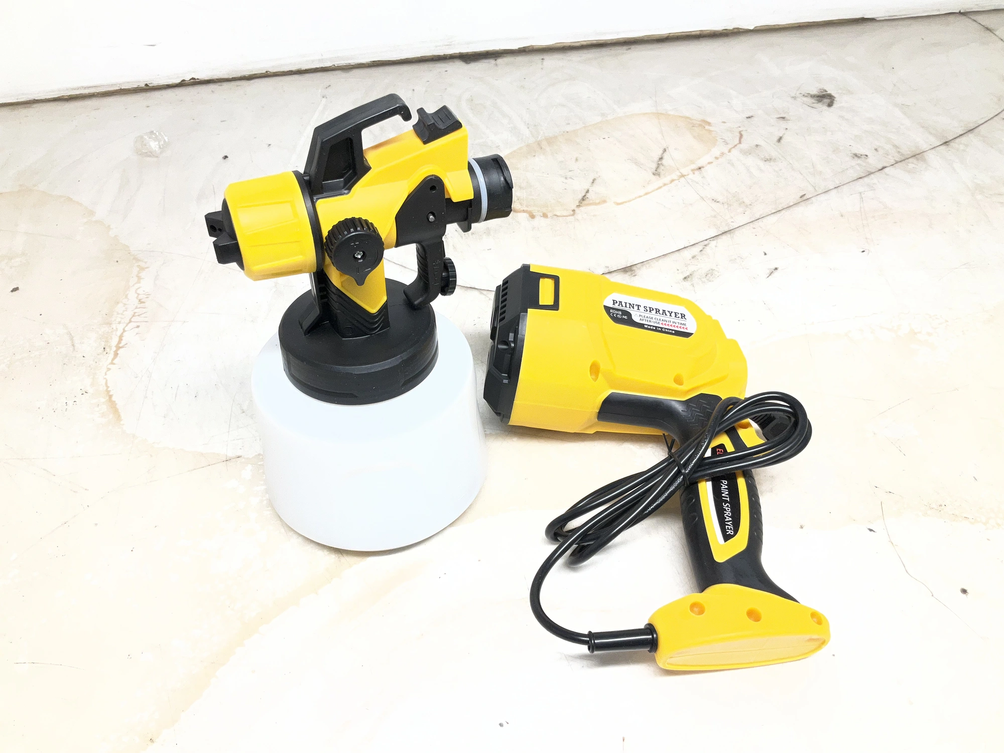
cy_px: 376
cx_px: 502
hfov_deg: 61.7
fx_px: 841
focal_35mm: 29
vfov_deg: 48.2
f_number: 1.8
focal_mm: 3
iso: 16
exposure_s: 1/120
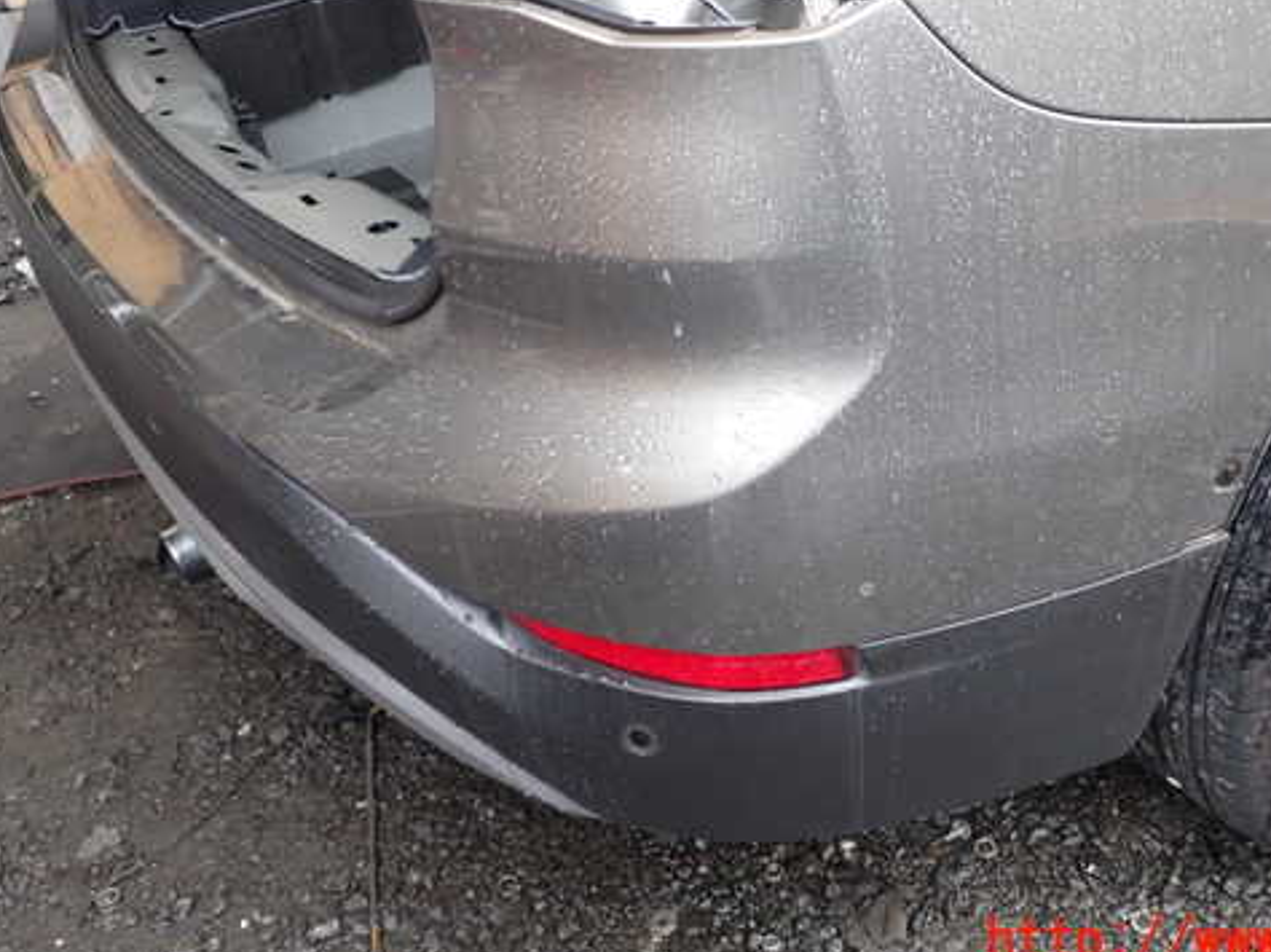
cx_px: 788
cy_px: 373
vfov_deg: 37.5
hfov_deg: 48.6
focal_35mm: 38
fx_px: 1395
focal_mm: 5.4
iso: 200
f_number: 2.3
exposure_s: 1/60
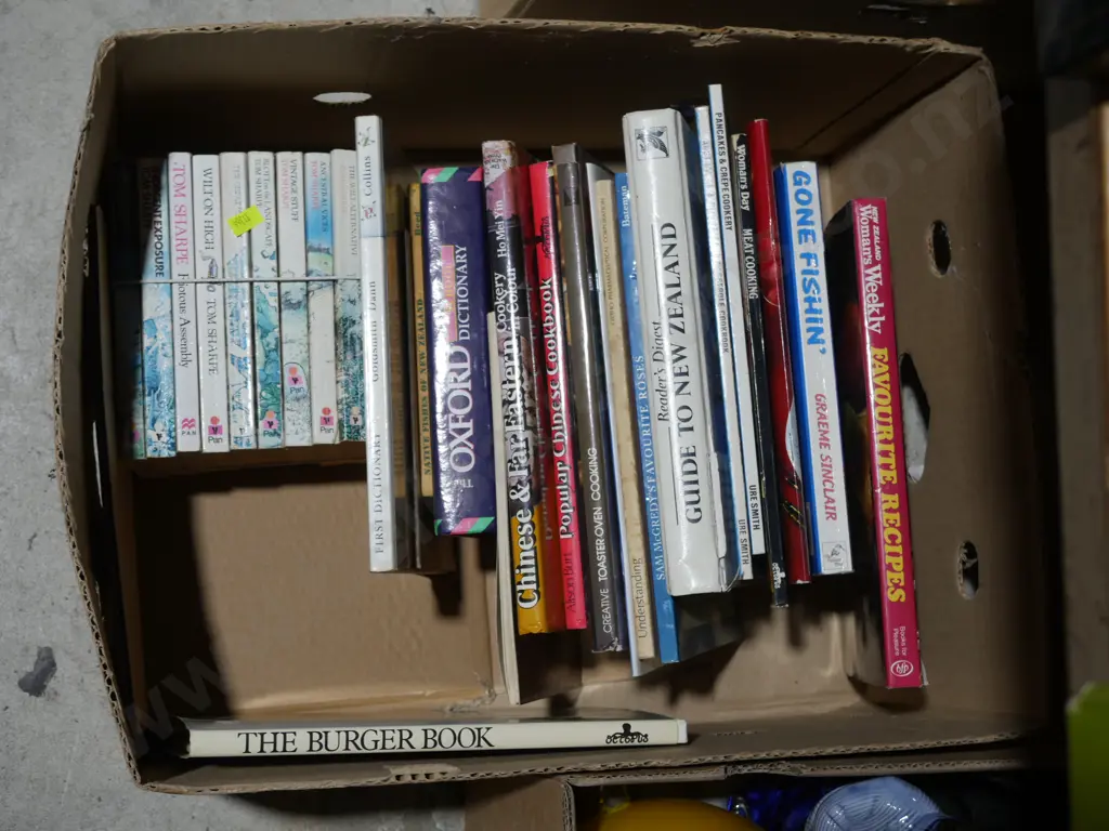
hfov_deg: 35.5
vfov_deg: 27.0
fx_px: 1730
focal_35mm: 54
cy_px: 416
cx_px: 554
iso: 320
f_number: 5.6
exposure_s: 1/60
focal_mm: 27
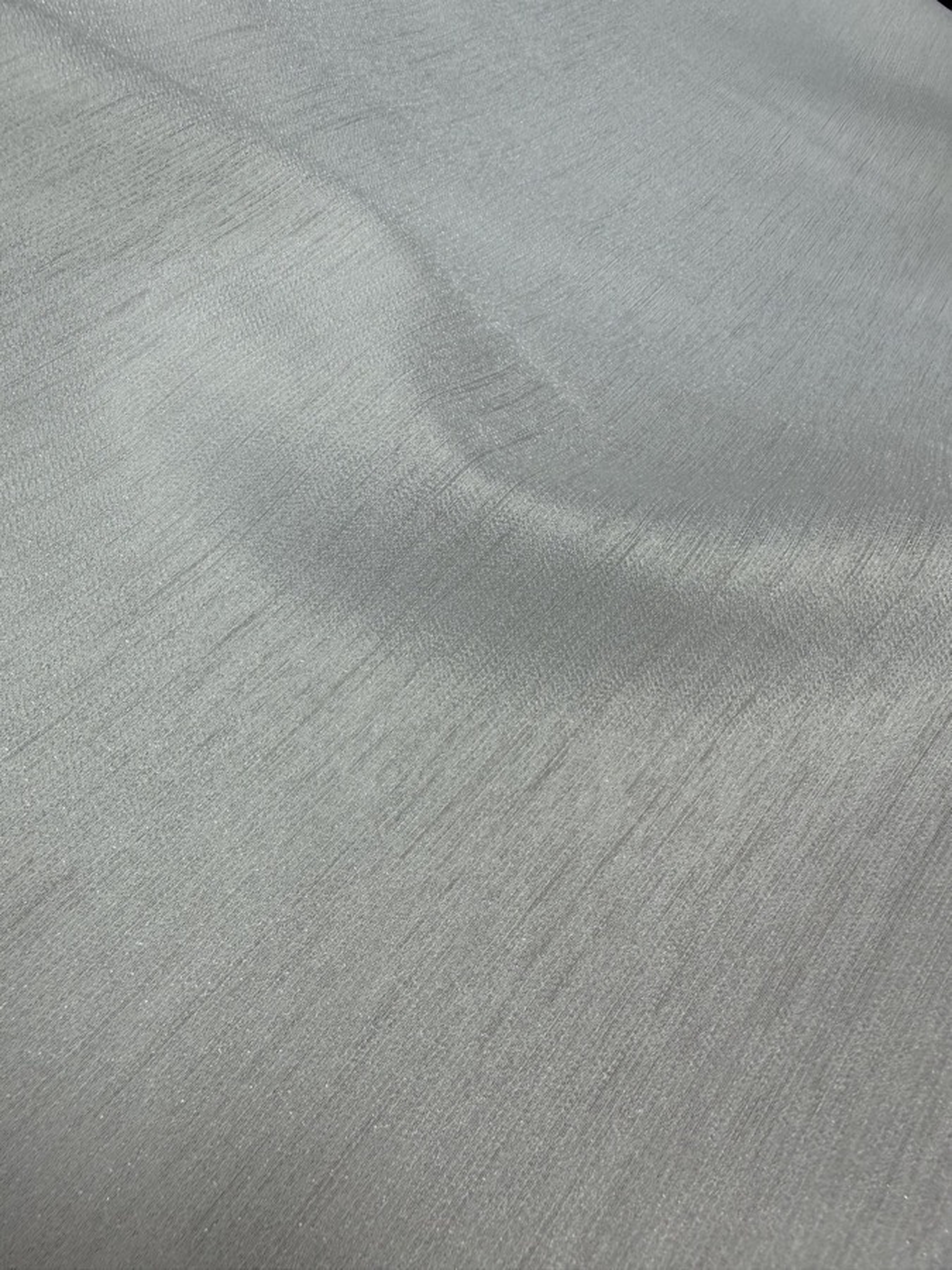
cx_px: 476
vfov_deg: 71.6
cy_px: 635
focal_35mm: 24
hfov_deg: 56.8
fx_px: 880
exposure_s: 1/100
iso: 64
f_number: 2.2
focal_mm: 2.22
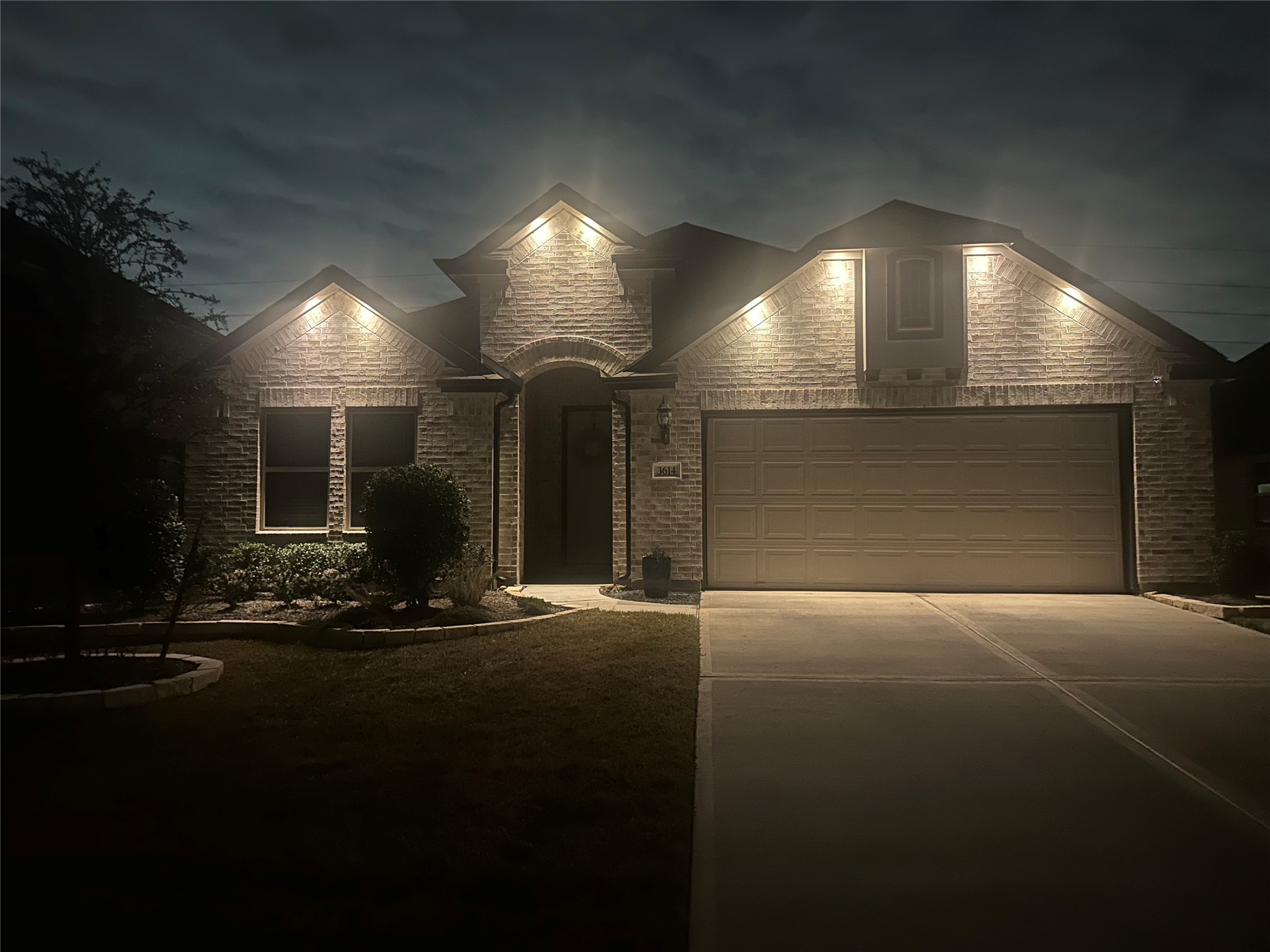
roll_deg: +0.8
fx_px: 881
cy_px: 476
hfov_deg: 71.6
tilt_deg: +4.4
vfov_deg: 56.8
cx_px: 635
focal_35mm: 24
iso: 1000
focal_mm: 6.86
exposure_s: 1/15
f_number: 1.78
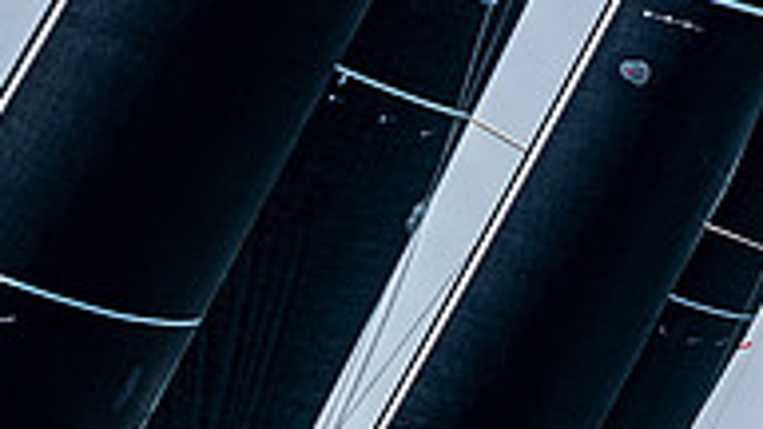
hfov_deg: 1.3
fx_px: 33989
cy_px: 613
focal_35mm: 1680
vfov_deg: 0.7
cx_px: 303
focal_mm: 300
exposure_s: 1/2000
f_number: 5.6
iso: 320
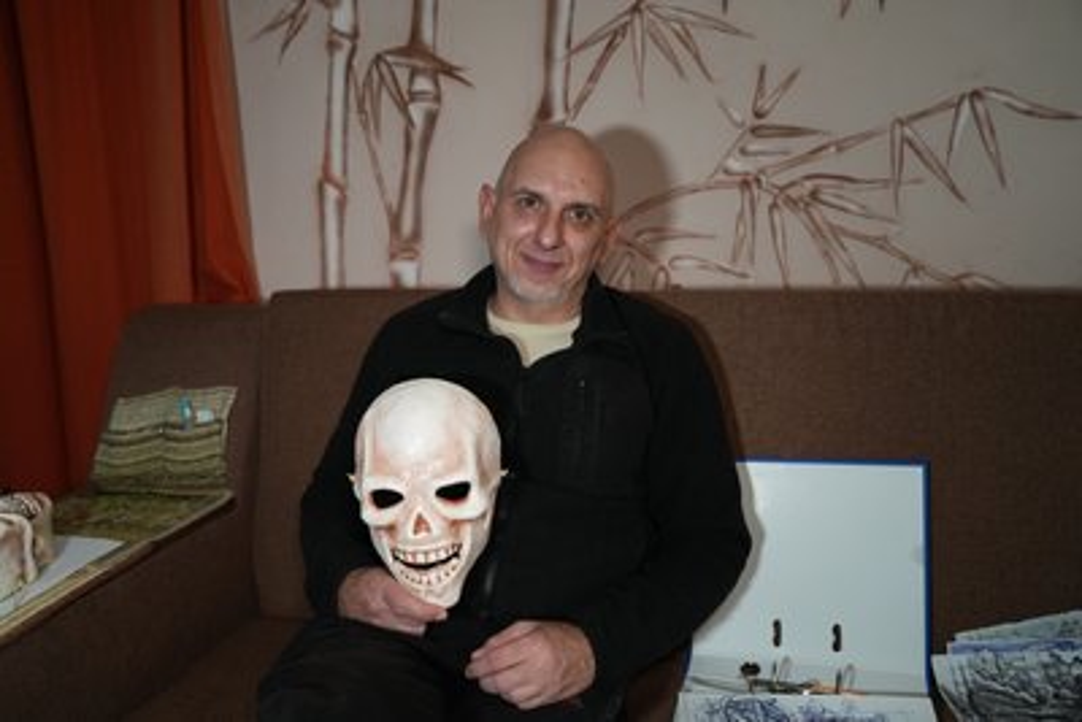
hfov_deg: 63.6
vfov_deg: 45.0
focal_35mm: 29
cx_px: 541
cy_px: 361
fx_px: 872
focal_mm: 29
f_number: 3.2
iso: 3200
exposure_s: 1/100
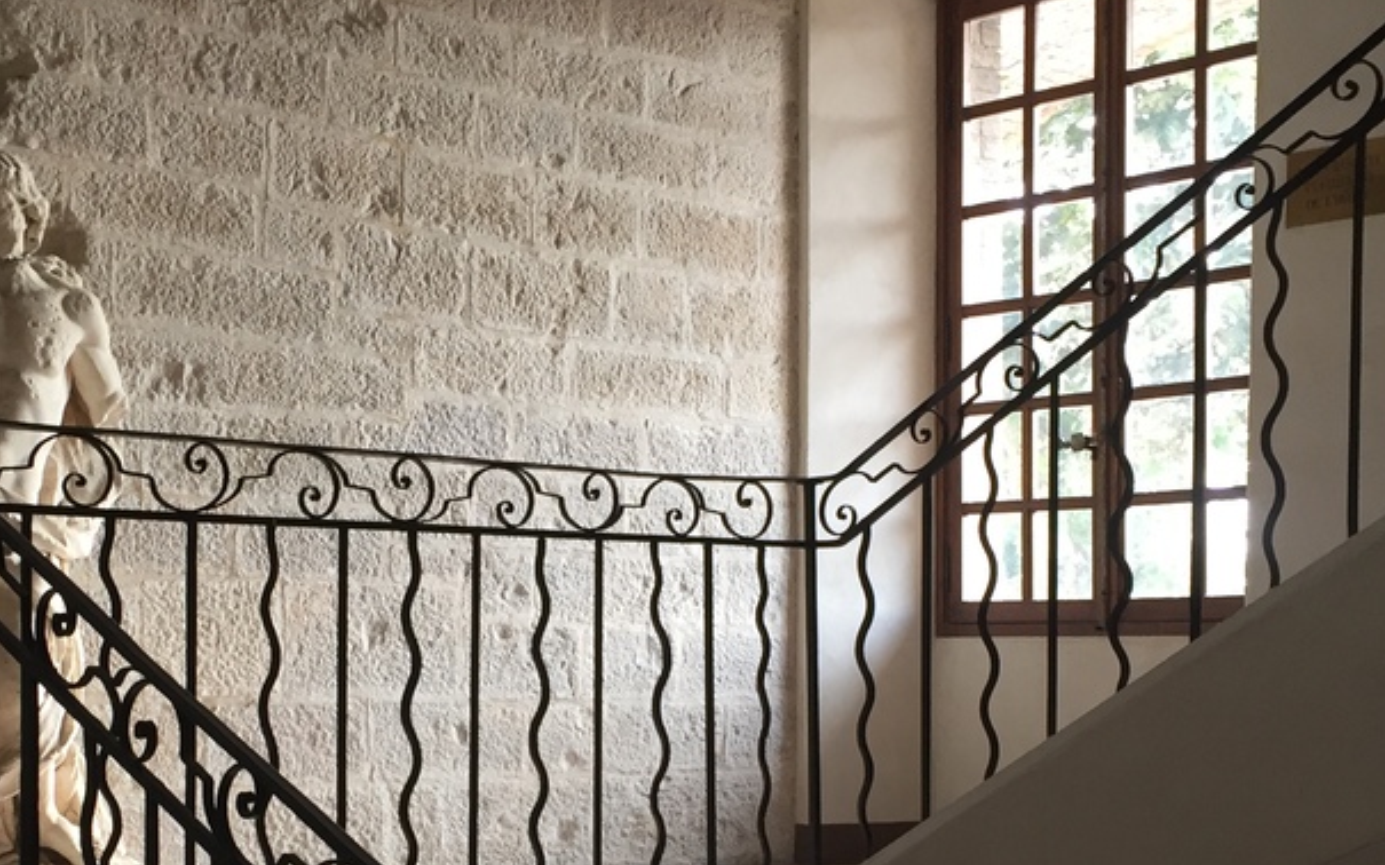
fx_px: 2302
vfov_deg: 21.1
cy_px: 634
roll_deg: +0.1
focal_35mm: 61
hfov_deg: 33.4
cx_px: 561
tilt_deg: +1.1
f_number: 2.2
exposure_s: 1/33
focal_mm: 4.15
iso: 40
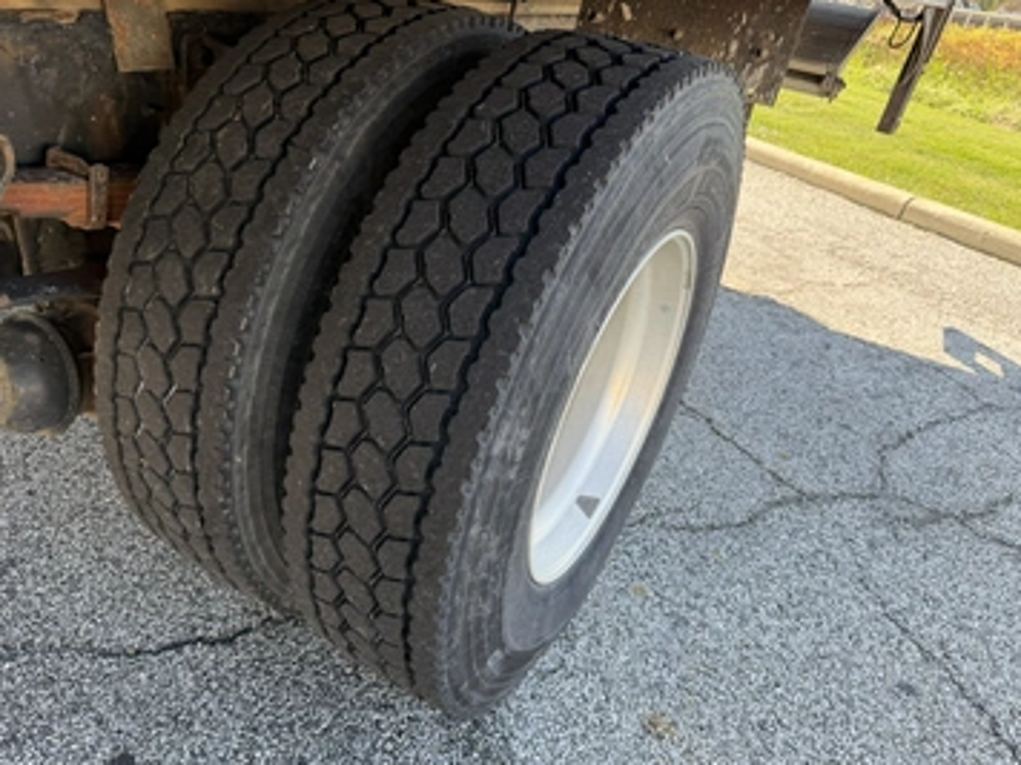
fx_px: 796
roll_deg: -7.9
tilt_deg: -32.7
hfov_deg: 65.2
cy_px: 407
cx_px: 459
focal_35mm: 27
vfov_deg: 51.3
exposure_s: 1/563
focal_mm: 6.76
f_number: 1.78
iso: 100
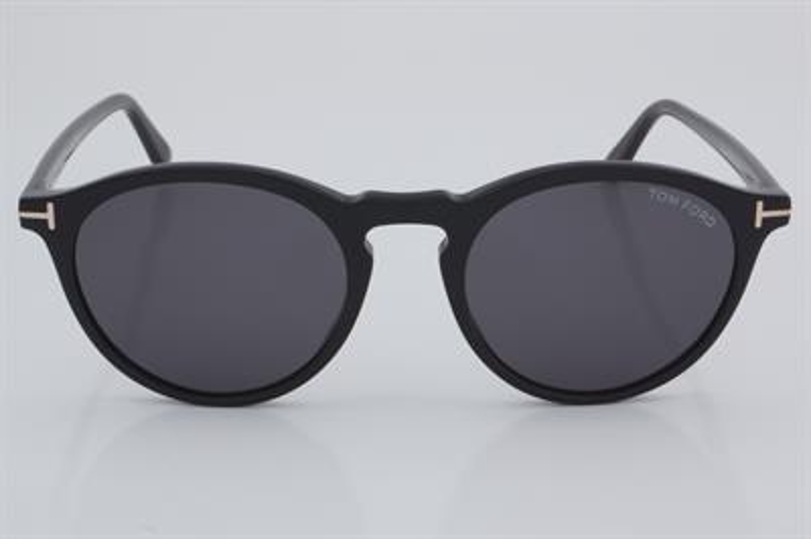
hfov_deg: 24.6
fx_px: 1857
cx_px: 406
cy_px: 270
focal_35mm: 82
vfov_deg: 16.5
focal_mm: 55
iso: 100
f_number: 32
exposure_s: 1/4
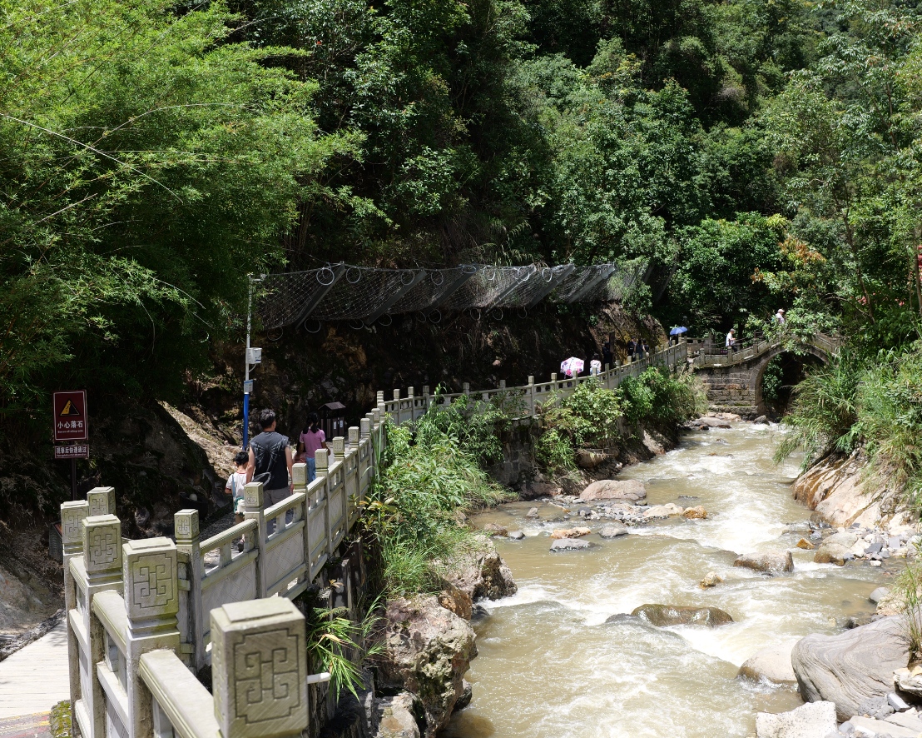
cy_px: 304
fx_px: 1146
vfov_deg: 35.6
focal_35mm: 42
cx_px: 559
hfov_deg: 43.6
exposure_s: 1/200
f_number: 6.3
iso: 100
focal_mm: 31
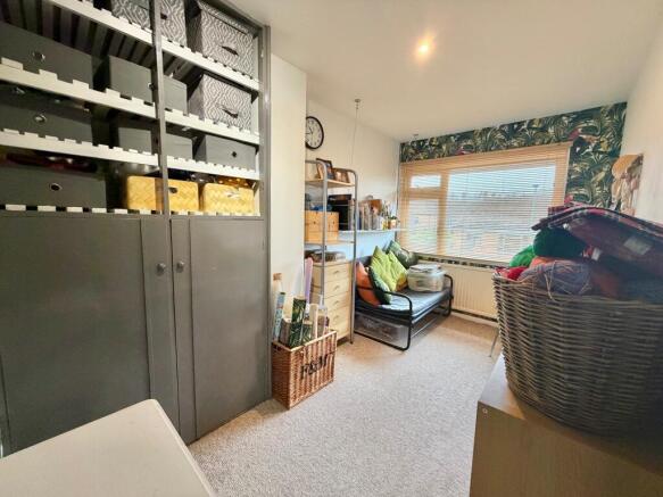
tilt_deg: -5.4
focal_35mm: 14
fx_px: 268
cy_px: 248
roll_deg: -2.1
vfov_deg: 85.7
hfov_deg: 102.1
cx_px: 332
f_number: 2.2
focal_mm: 2.22
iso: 250
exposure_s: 1/50
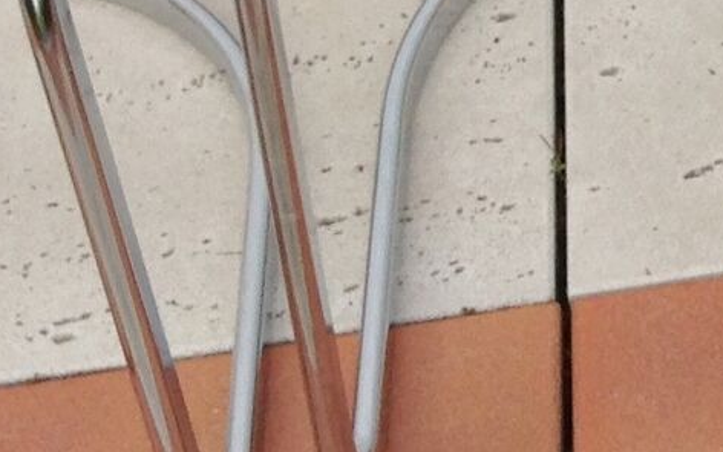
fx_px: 3094
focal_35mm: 157
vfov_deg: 7.9
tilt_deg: -34.8
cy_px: -484
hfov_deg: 12.6
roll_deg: +3.1
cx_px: 1124
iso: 50
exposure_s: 1/207
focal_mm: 4.28
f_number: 2.4
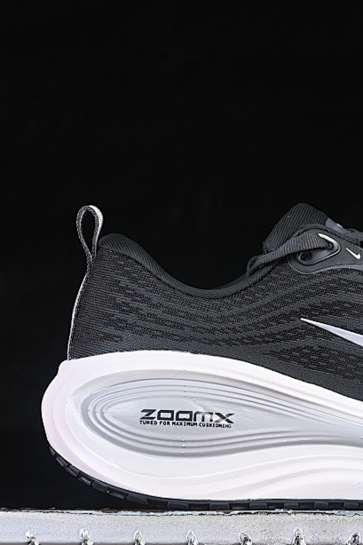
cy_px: 312
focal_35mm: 132
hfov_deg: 10.3
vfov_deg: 15.5
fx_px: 1997
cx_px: 368
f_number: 6.3
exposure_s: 1/60
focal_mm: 50
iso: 160
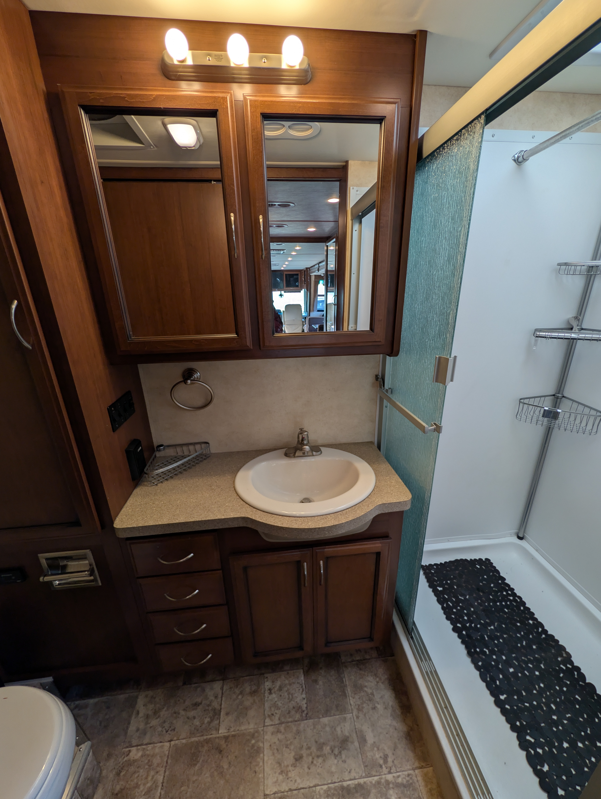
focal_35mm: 12
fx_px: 277
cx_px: 300
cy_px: 400
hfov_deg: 94.6
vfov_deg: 110.5
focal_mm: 2.02
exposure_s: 1/77
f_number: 1.7
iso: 47
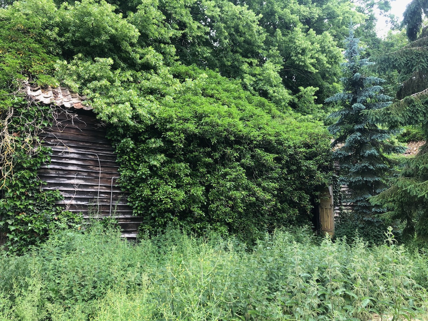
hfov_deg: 63.4
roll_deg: +0.2
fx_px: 346
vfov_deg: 49.7
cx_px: 214
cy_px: 160
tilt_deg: +9.2
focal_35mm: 28
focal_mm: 4
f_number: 1.8
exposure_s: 1/120
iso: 32
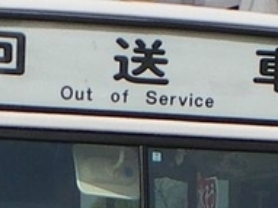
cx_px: -12
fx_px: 1276
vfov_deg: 9.0
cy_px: 336
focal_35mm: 159
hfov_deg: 12.3
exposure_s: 1/400
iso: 64
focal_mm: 6.3
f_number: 4.6
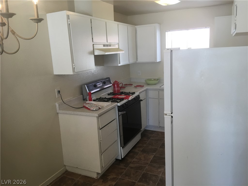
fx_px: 208
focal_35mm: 29
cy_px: 93
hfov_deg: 61.7
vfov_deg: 48.2
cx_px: 124
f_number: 2.2
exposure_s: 1/30
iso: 25
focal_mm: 4.15
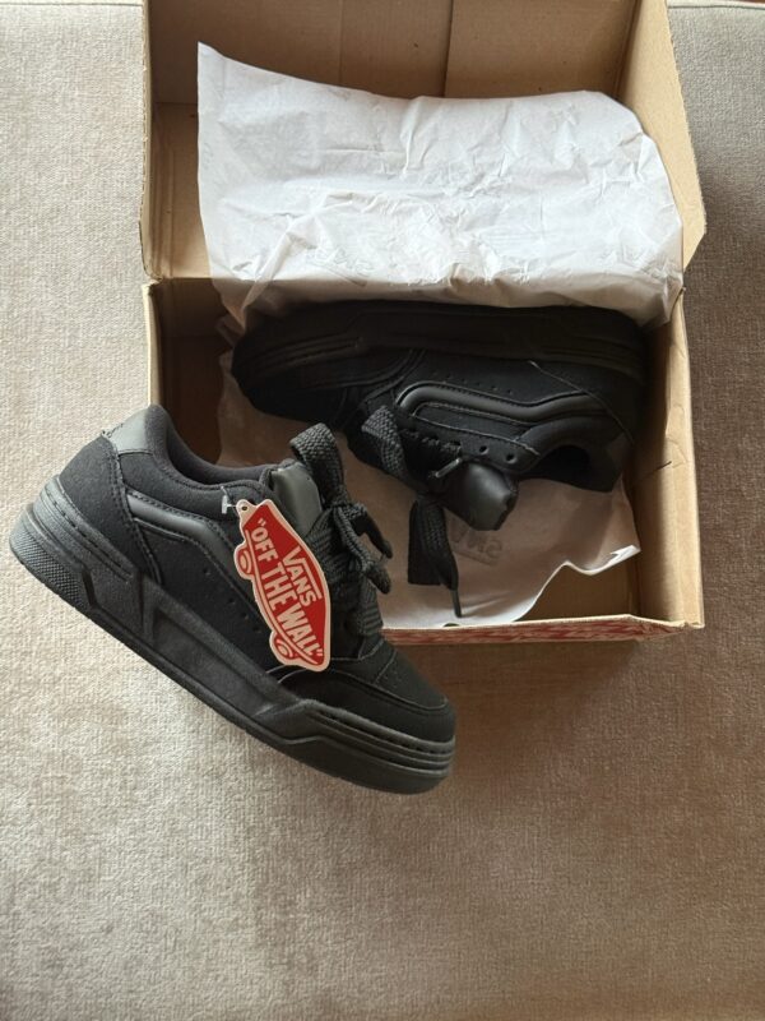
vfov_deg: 39.7
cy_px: 510
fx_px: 1414
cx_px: 382
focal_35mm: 48
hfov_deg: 30.3
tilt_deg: -79.2
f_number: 1.78
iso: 250
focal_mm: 6.76
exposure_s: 1/55
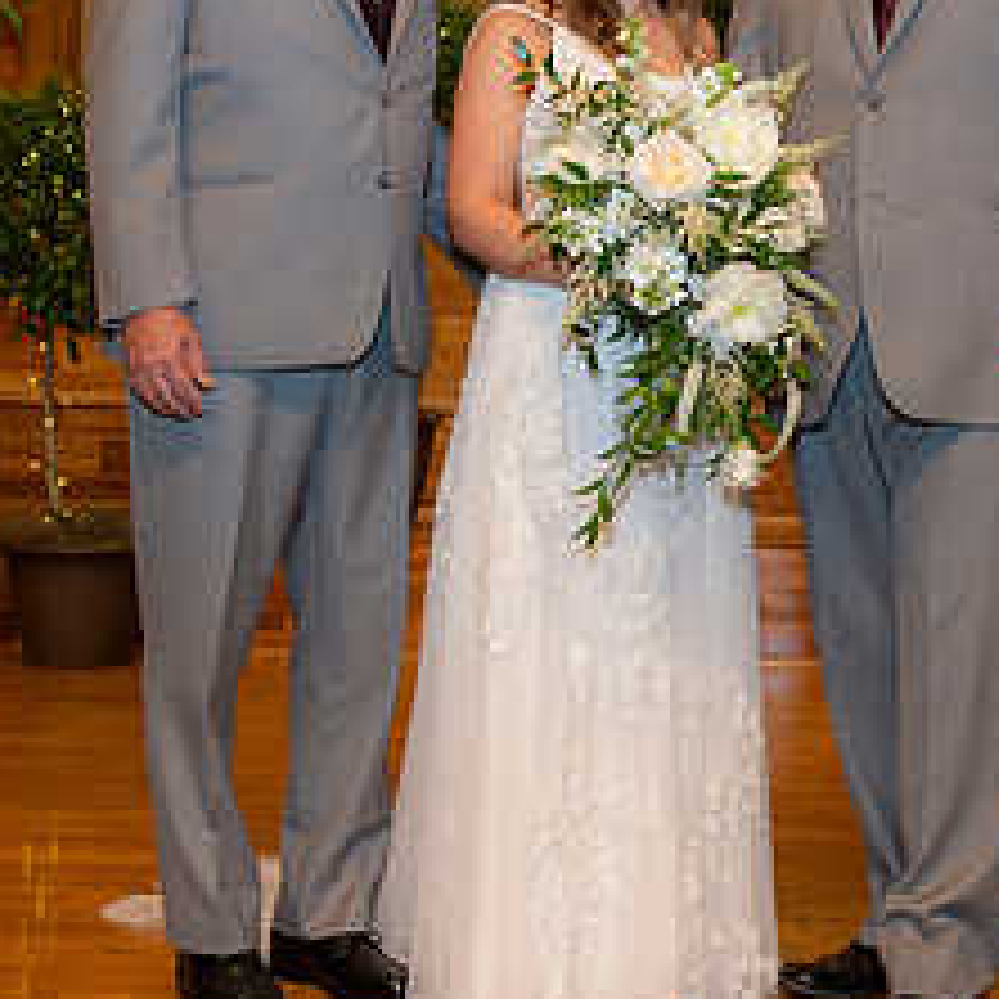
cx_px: 680
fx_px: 2318
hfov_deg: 24.2
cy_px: 346
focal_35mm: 71
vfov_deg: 24.2
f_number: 3.5
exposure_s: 1/160
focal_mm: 32
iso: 800
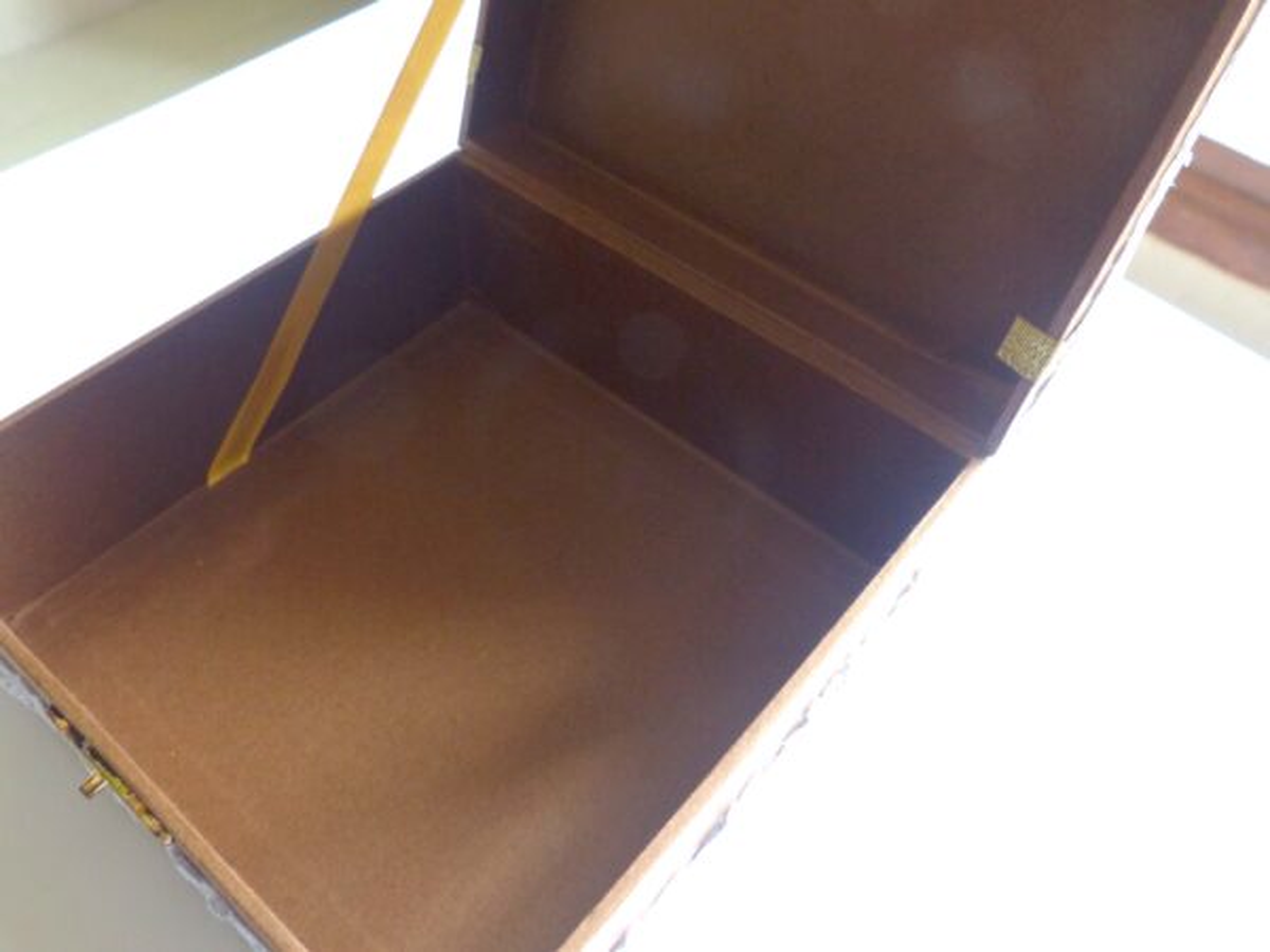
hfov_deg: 61.7
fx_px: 1064
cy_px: 476
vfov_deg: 48.2
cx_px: 635
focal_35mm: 29
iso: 200
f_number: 2.8
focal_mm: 5.2
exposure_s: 1/60
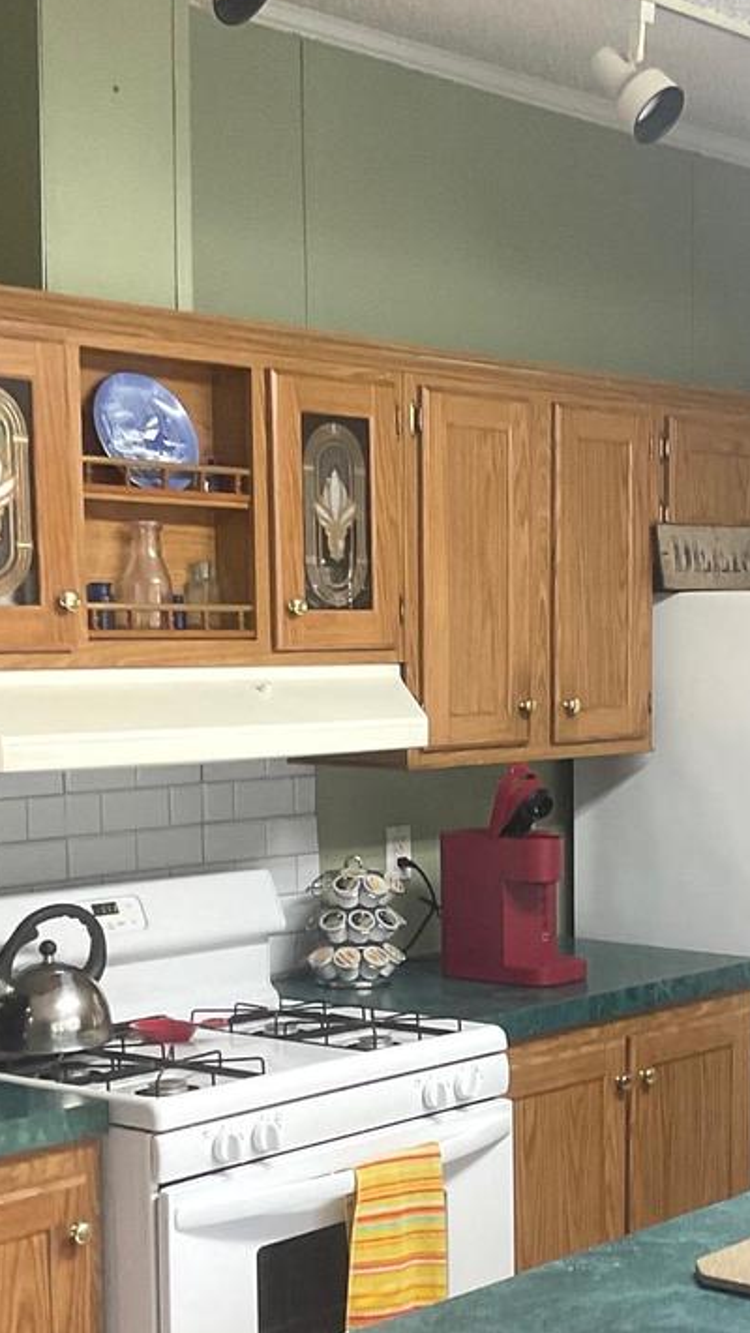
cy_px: 862
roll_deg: +0.1
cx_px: 709
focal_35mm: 64
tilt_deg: -6.7
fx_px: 2262
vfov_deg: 32.6
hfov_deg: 18.4
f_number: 1.8
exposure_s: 1/60
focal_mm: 3
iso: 80
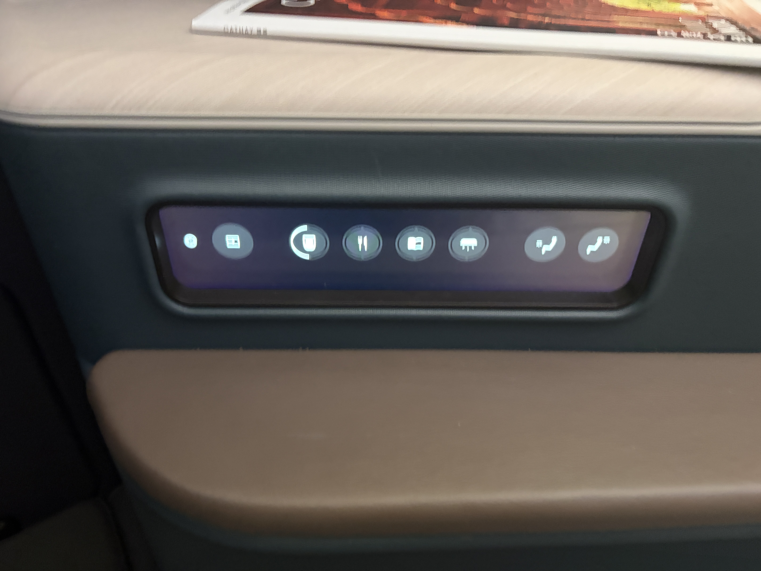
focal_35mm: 26
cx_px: 380
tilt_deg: -37.1
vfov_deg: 53.1
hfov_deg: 67.3
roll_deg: -0.5
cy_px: 286
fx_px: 572
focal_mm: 5.96
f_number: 1.6
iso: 800
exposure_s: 1/29
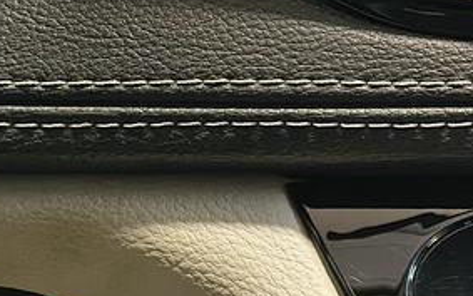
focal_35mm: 115
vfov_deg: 11.4
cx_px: 1046
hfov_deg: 14.1
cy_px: 129
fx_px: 1483
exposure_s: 1/60
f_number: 1.8
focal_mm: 5.56
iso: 953
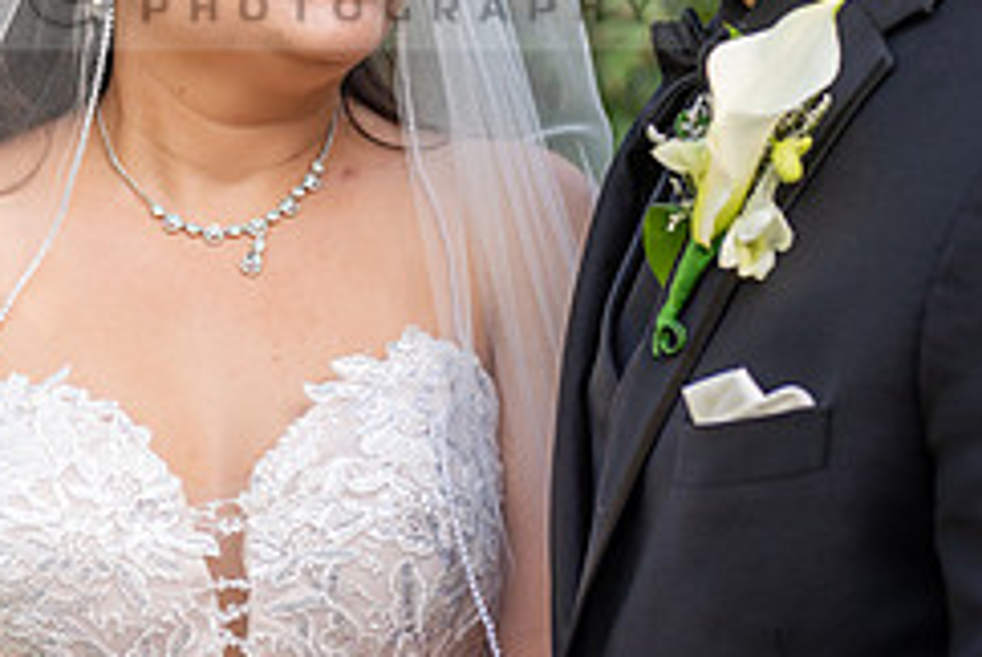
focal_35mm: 134
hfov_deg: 15.3
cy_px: -47
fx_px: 3660
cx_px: 345
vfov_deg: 10.2
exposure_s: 1/500
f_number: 3.5
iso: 320
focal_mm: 56
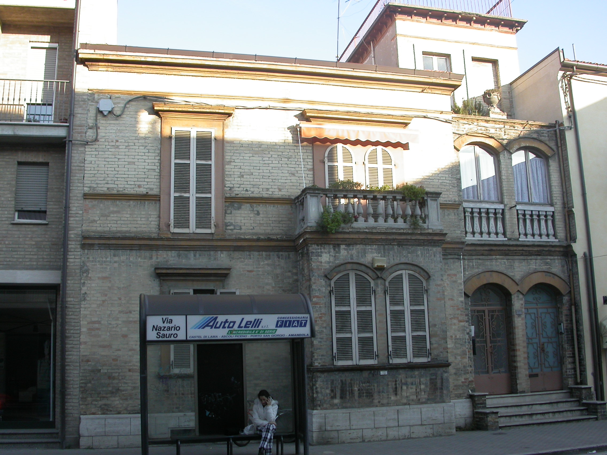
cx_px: 304
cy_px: 228
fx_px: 666
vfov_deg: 37.7
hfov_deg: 49.0
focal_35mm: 38
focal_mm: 7.85
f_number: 4.7
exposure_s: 1/154
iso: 100
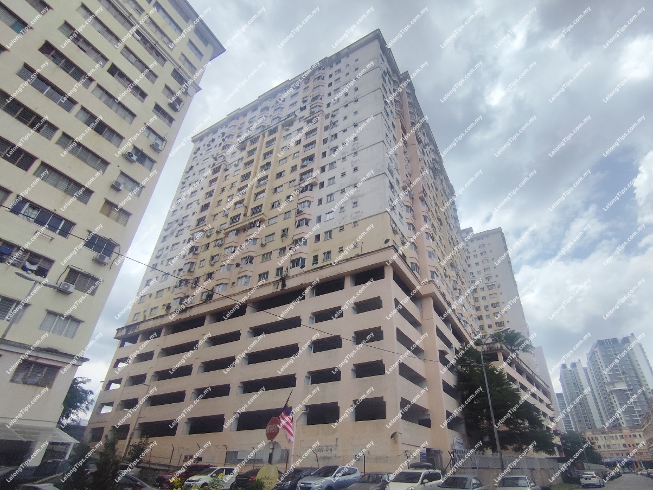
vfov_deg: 78.1
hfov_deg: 94.5
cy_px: 245
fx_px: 302
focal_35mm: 16
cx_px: 326
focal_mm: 1.65
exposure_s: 1/2889
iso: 50
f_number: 2.2
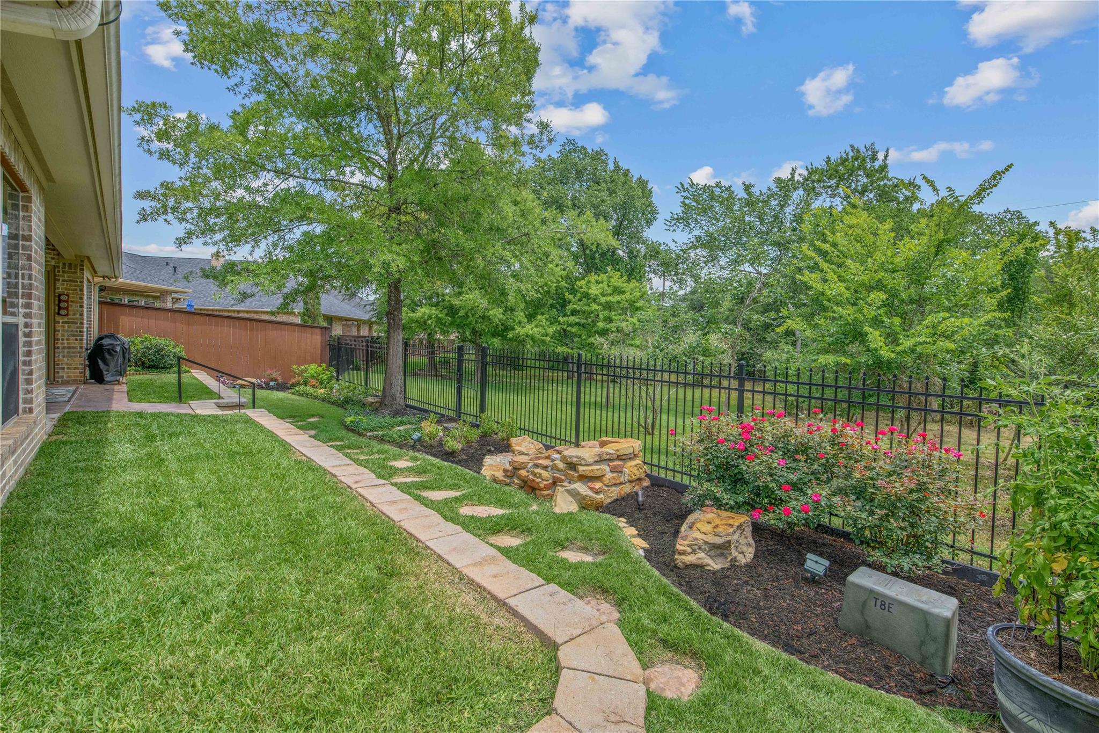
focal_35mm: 15
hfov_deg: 100.4
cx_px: 550
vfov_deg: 77.3
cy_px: 366
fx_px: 458
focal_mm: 15
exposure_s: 1/125
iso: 100
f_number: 7.1
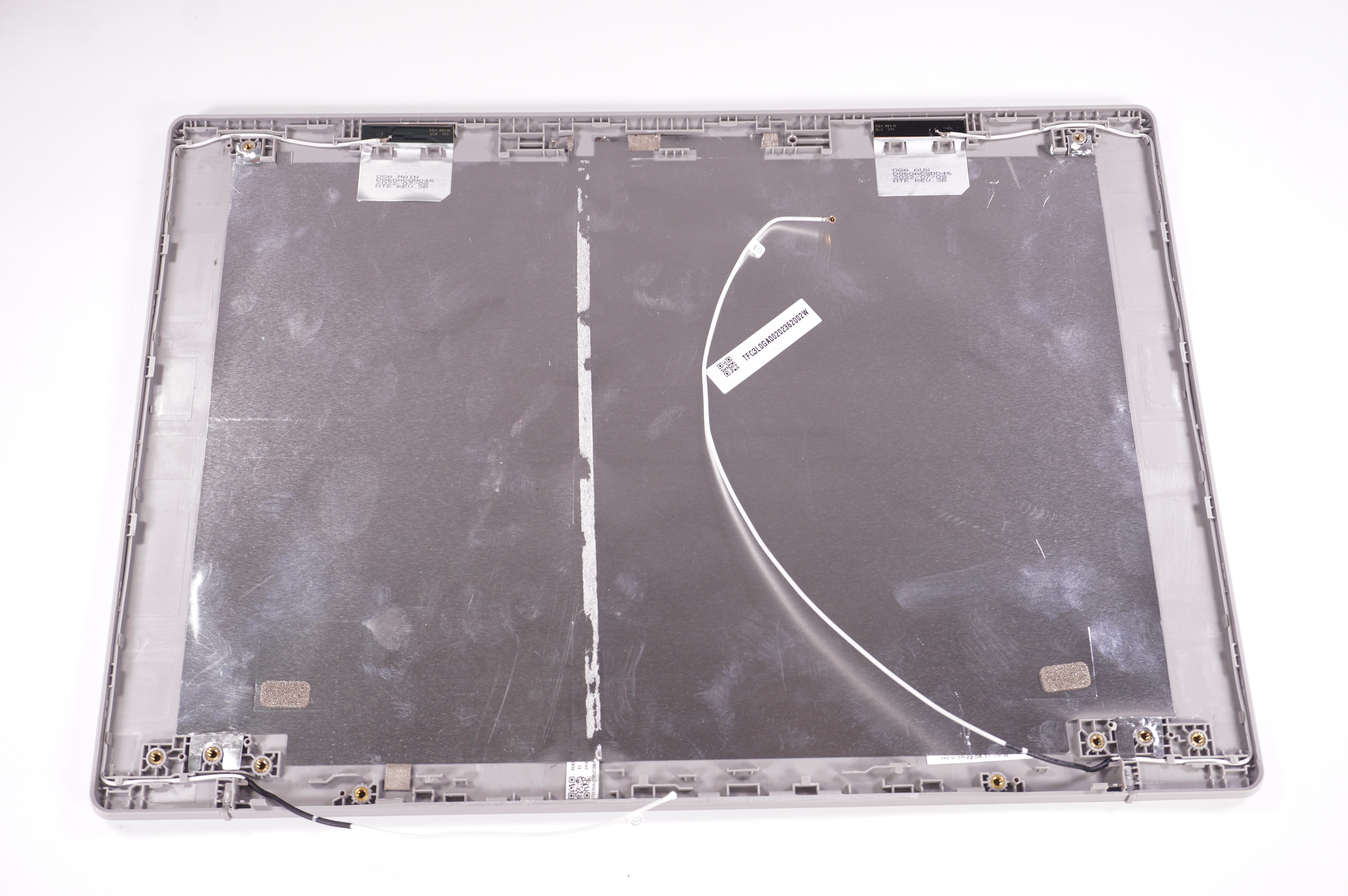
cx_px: 674
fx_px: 1403
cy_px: 448
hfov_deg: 51.3
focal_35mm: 38
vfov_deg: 35.4
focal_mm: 25
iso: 500
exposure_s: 1/160
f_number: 5.6
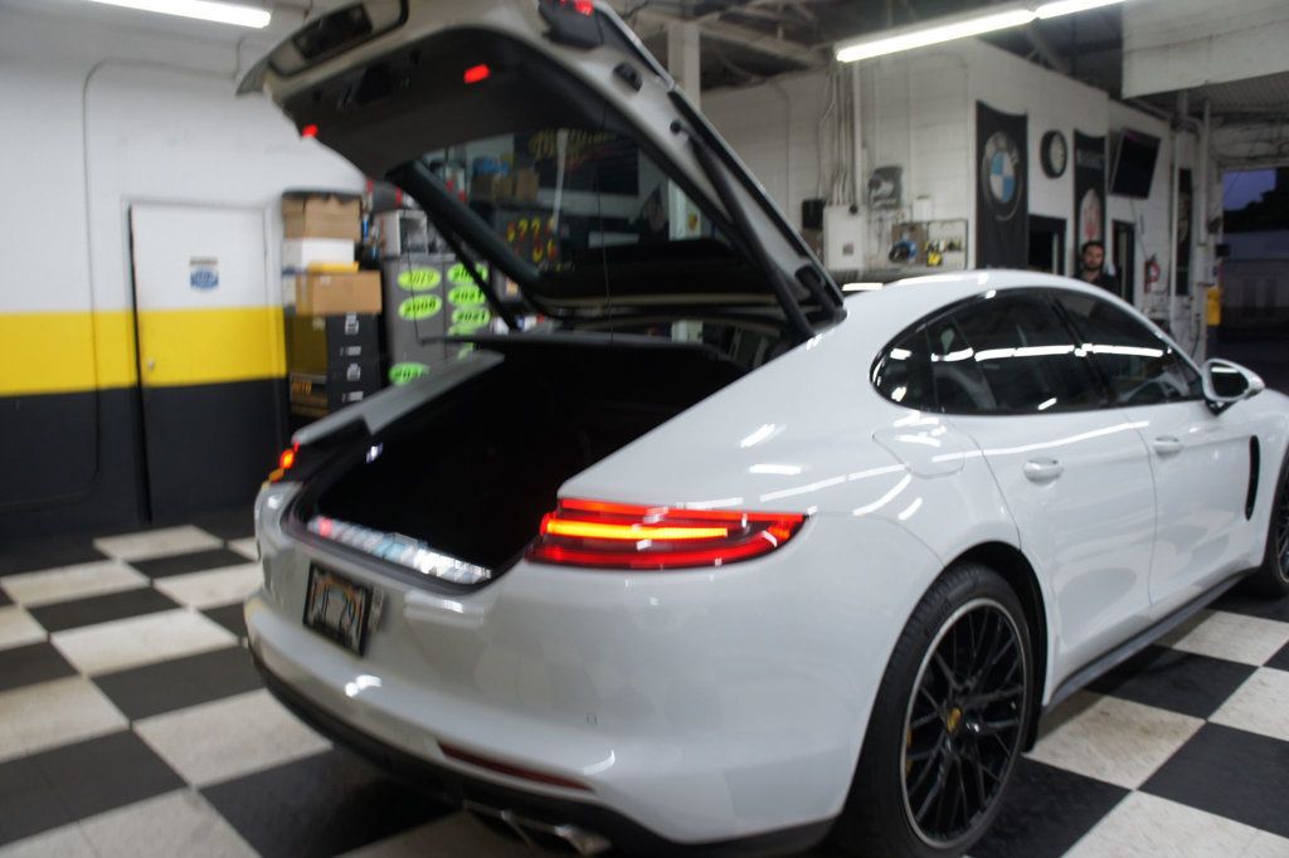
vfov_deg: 47.9
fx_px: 966
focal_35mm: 27
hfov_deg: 67.4
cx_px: 644
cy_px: 429
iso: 250
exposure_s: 1/30
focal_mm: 18
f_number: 3.5
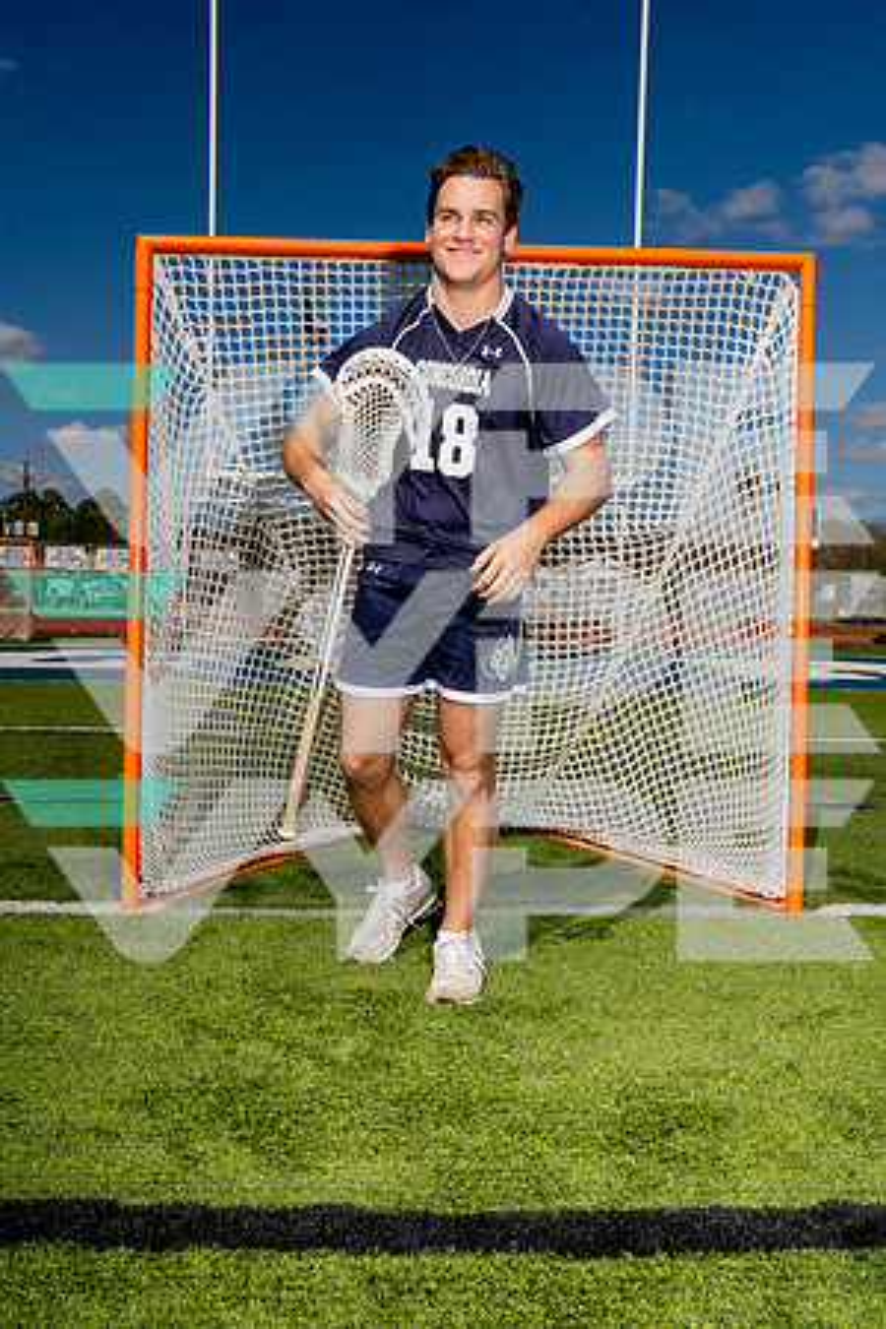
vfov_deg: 55.8
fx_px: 1255
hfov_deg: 38.9
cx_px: 443
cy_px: 664
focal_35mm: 34
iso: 100
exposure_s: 1/250
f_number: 14
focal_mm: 34
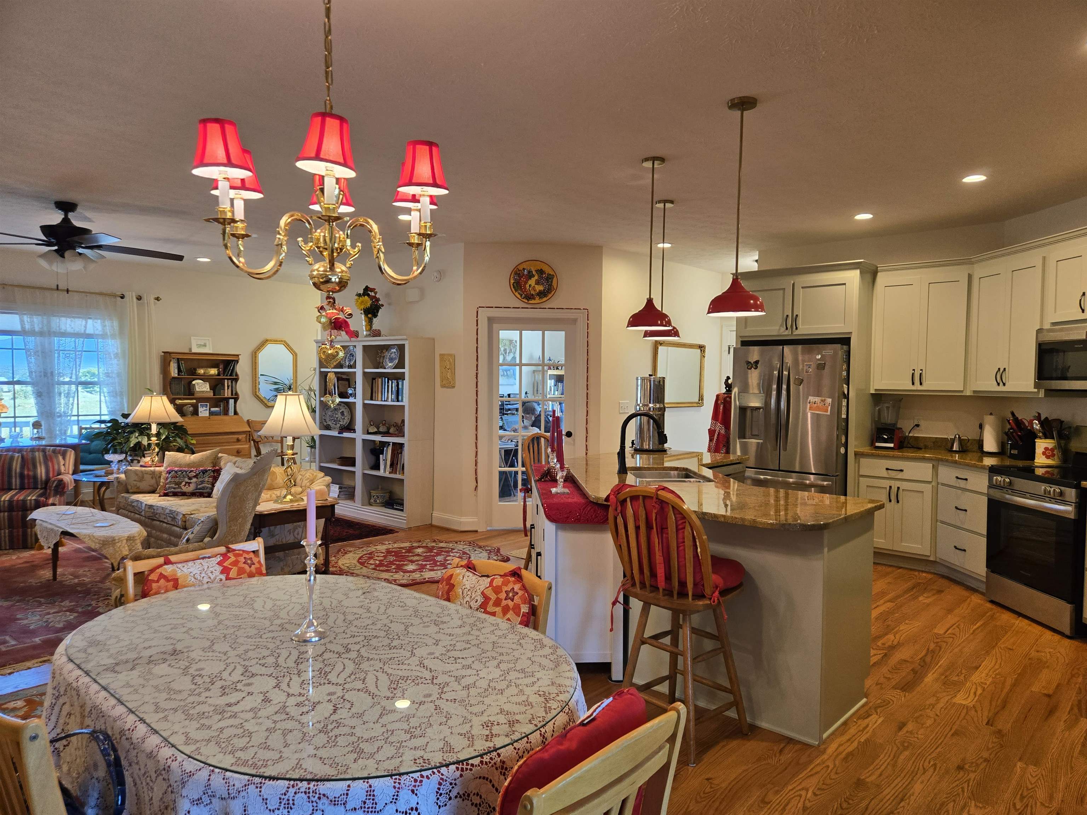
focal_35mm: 23
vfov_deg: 58.9
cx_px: 544
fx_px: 722
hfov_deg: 73.9
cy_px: 408
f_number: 1.8
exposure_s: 1/120
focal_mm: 5.4
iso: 125
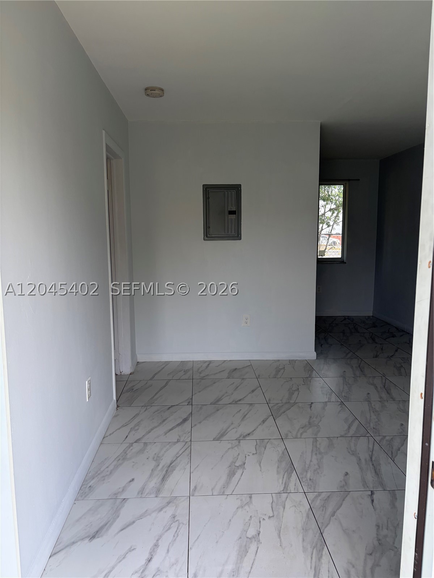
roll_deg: +0.0
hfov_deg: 53.1
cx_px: 217
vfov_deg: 67.3
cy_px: 289
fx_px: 435
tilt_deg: -7.6
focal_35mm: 26
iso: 64
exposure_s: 1/352
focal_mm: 5.96
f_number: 1.6
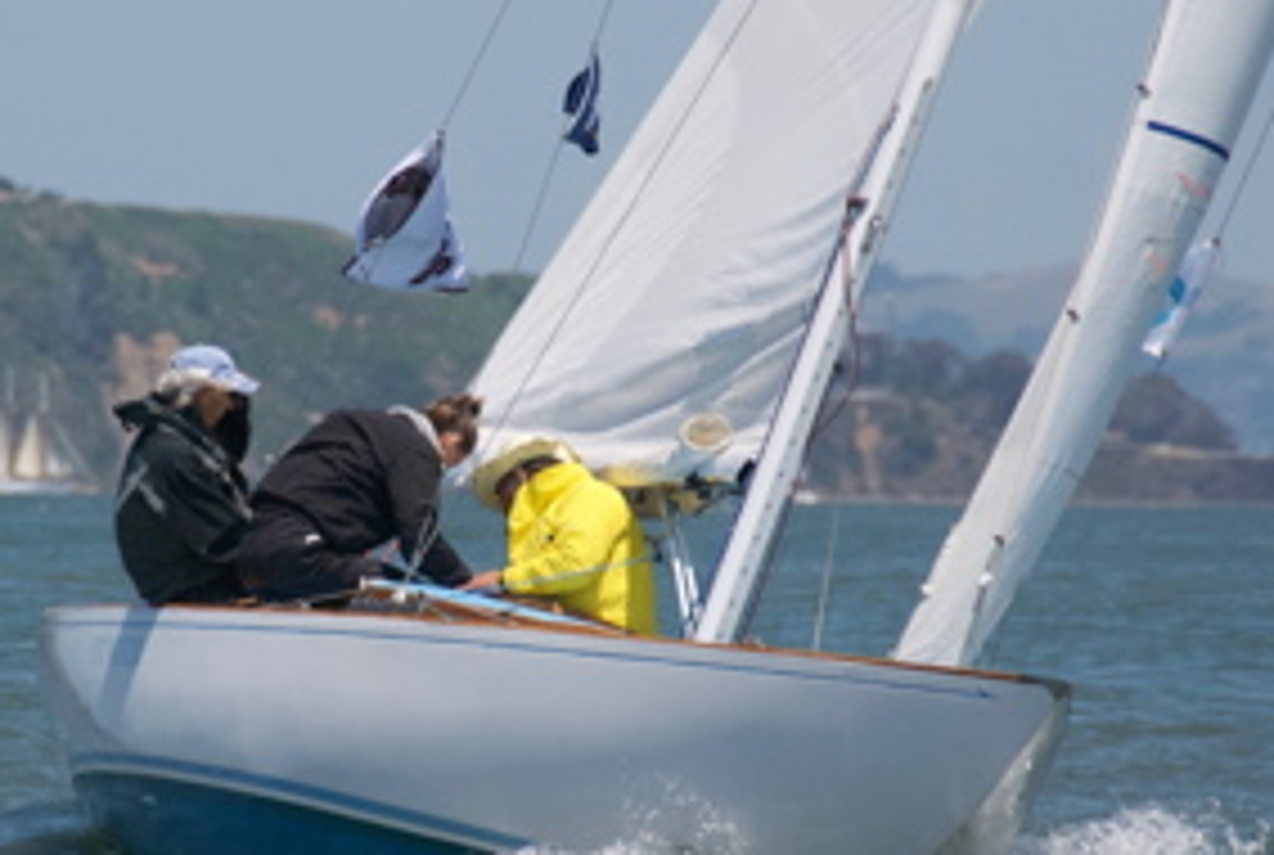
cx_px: 529
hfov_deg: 3.3
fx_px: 21987
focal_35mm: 620
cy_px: 374
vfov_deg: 2.2
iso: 800
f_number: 5.6
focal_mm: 200
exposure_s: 1/4000
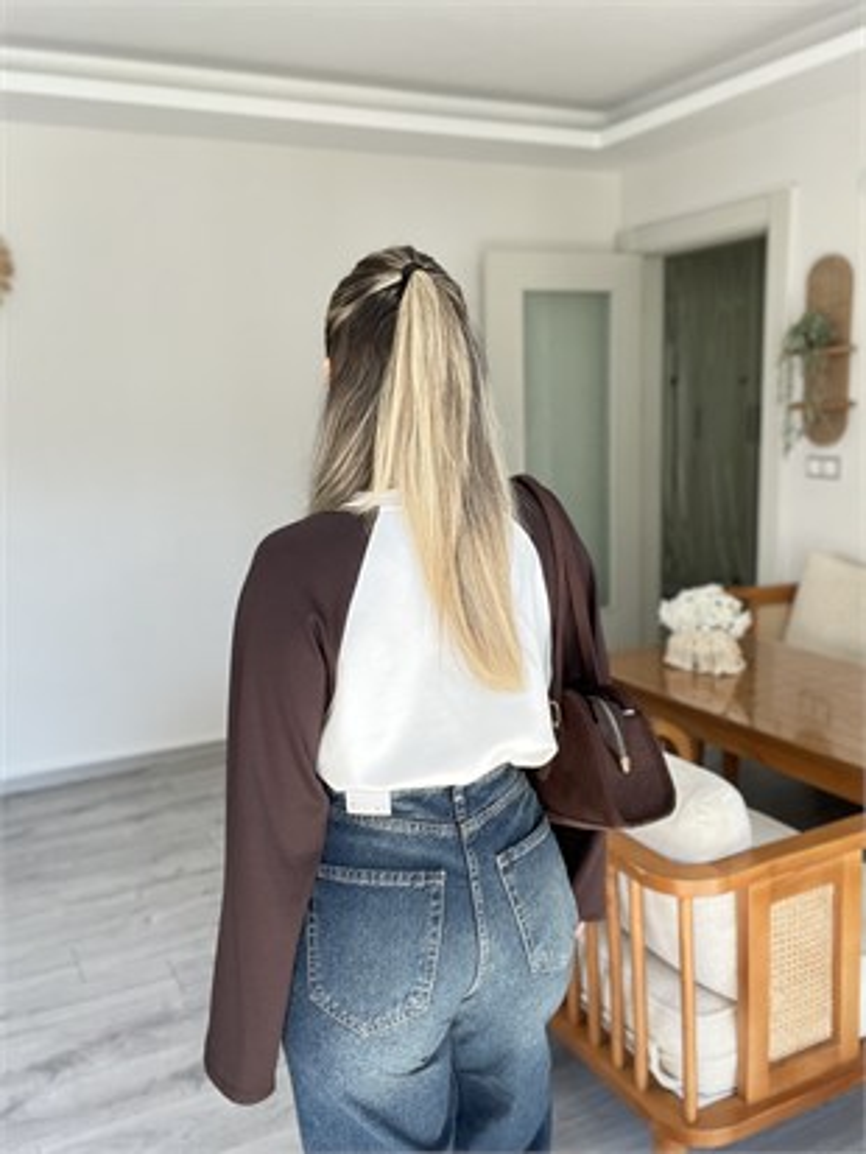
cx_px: 433
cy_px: 577
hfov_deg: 46.8
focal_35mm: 30
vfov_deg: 59.9
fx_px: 1000
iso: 50
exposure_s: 1/121
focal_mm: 2.71
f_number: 2.2
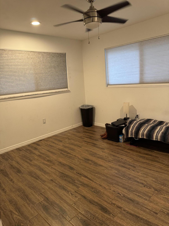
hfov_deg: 56.8
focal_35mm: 24
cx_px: 84
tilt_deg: -12.0
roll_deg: +4.5
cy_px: 113
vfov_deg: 71.6
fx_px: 156
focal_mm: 6.76
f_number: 1.78
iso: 250
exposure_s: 1/60
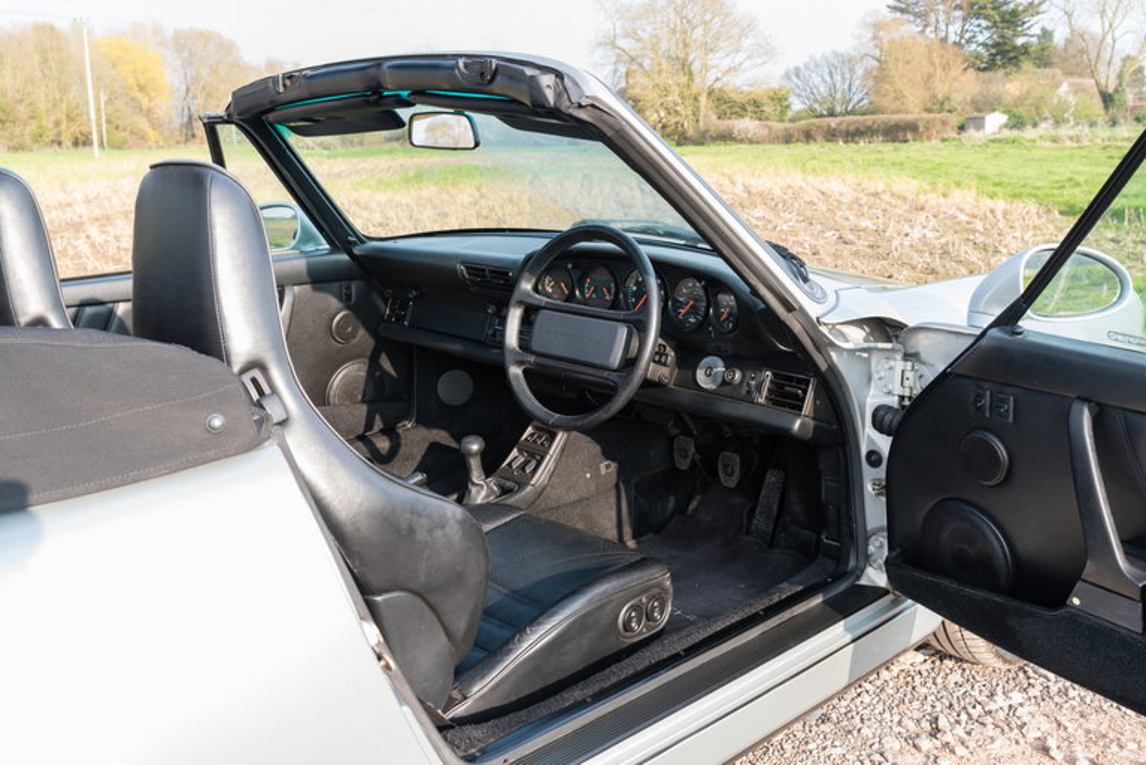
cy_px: 382
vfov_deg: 37.9
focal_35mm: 35
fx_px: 1115
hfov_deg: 54.4
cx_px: 573
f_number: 9
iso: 400
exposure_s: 1/30
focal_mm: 35
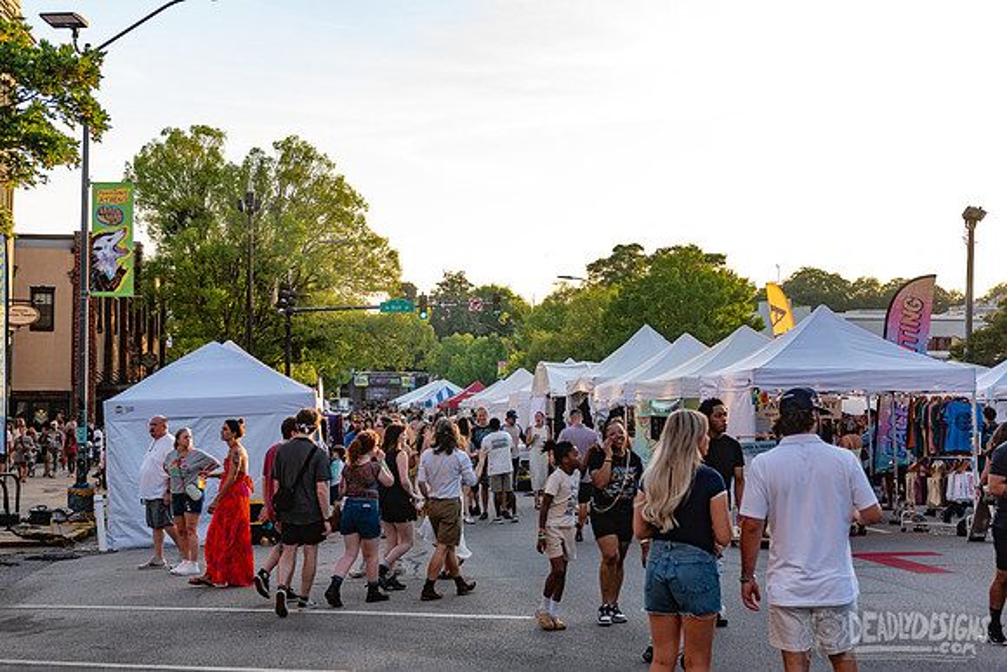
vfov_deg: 27.0
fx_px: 1399
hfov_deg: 39.6
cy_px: 336
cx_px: 504
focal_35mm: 50
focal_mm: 50
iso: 400
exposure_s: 1/400
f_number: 5
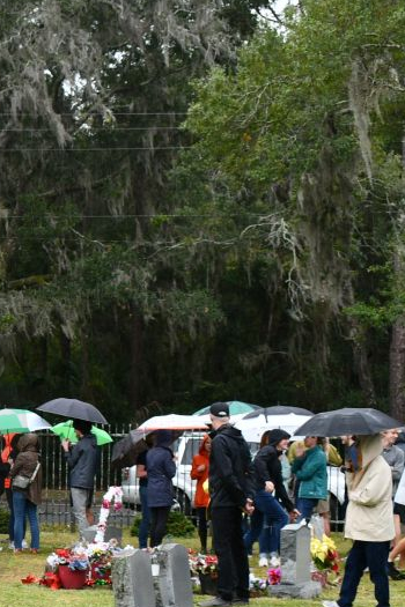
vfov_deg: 17.3
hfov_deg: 11.0
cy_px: 456
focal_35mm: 118
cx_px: -259
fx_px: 1991
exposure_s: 1/125
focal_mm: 29
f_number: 5.6
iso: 250
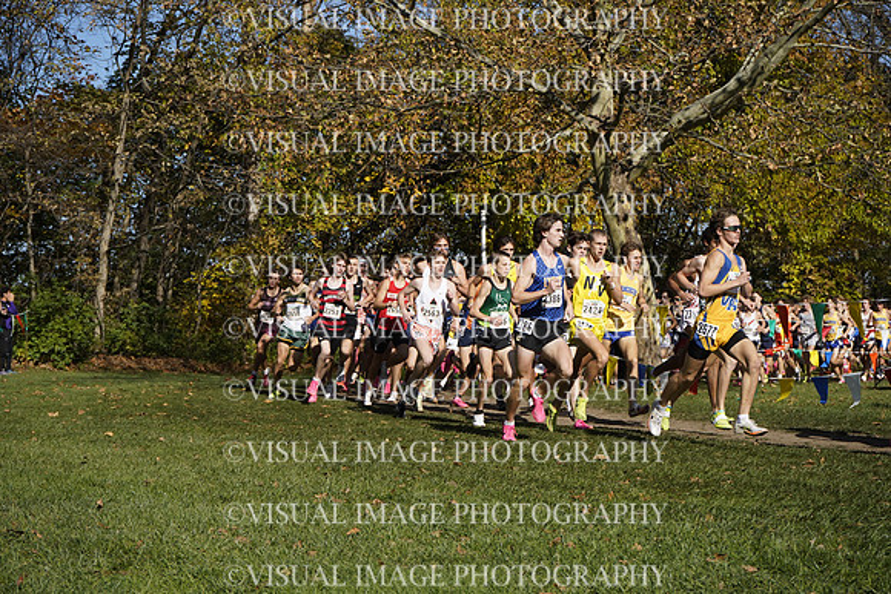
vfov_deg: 19.5
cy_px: 297
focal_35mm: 70
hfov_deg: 28.8
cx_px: 446
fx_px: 1733
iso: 800
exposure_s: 1/2500
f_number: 8
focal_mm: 70
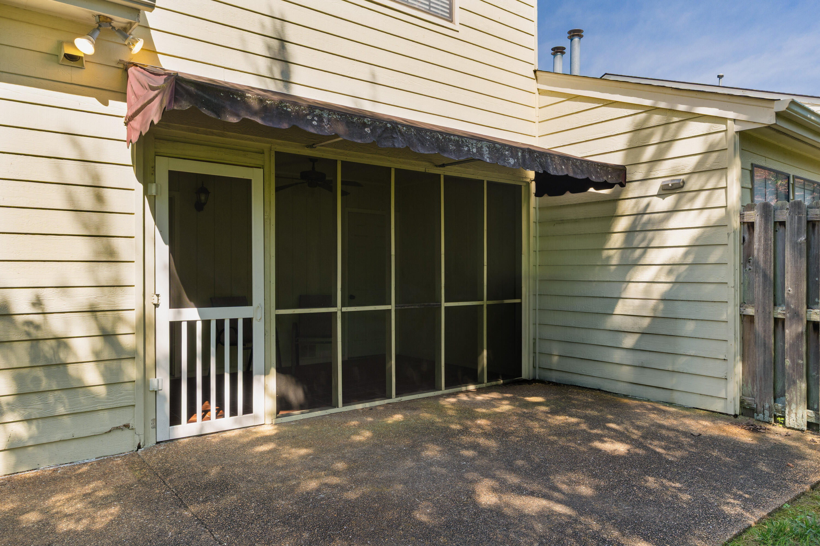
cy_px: 273
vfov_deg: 53.1
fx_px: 547
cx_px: 410
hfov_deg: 73.8
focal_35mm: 24
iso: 320
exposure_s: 1/200
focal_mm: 24
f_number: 7.1
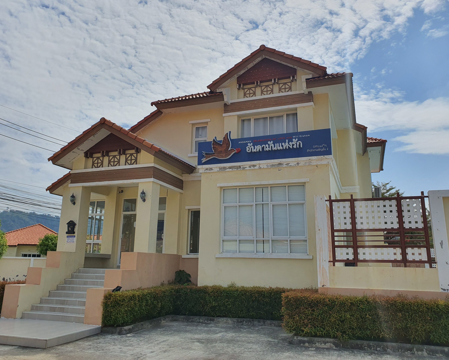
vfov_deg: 51.5
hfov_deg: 62.2
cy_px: 175
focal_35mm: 28
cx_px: 221
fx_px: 372
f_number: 2.4
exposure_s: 1/4128
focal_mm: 4.3
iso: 50
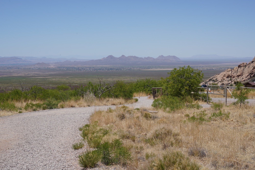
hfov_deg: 33.4
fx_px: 425
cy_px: 85
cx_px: 128
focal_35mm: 60
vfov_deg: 22.6
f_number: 18
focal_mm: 60
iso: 100
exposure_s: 1/100
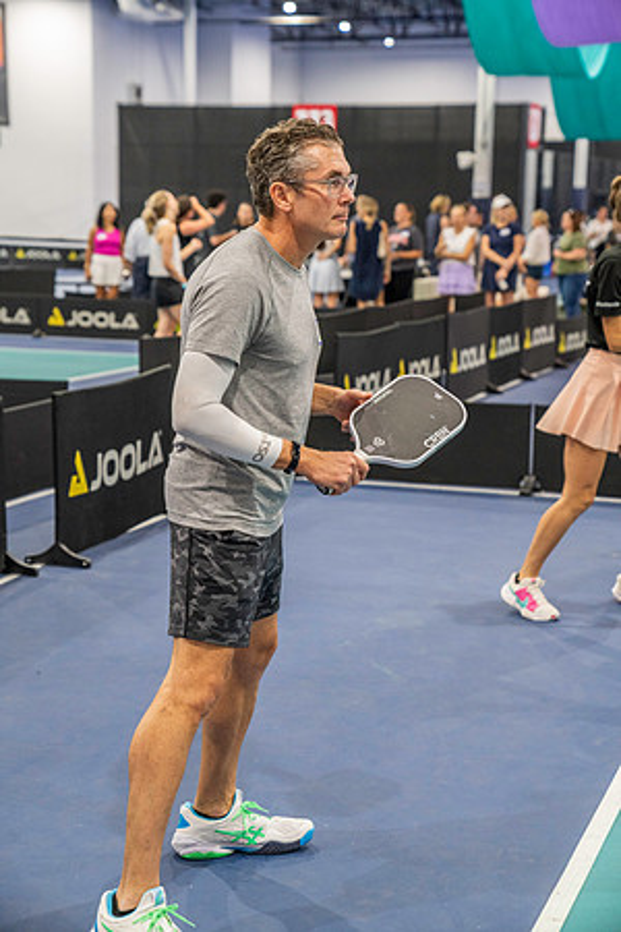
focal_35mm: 70
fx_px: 1811
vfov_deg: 28.8
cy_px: 466
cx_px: 310
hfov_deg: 19.5
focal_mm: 70
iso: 3200
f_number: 4
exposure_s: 1/200
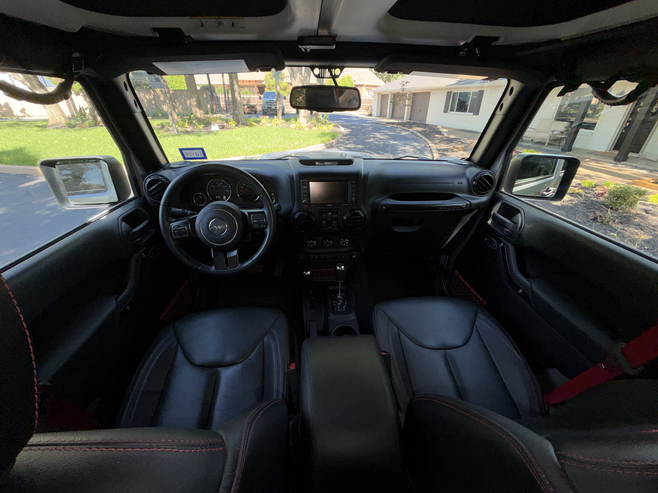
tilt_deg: -30.0
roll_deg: +0.6
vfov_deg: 85.7
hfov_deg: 102.1
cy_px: 246
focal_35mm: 14
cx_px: 329
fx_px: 266
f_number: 2.2
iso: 32
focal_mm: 2.22
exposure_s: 1/121
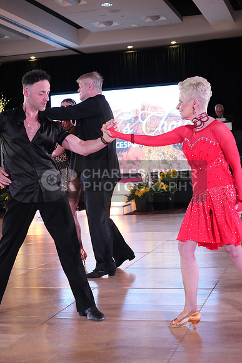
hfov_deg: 23.0
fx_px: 595
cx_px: 121
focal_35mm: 59
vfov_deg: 33.9
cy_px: 182
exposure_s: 1/400
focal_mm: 59
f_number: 5.6
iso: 8000
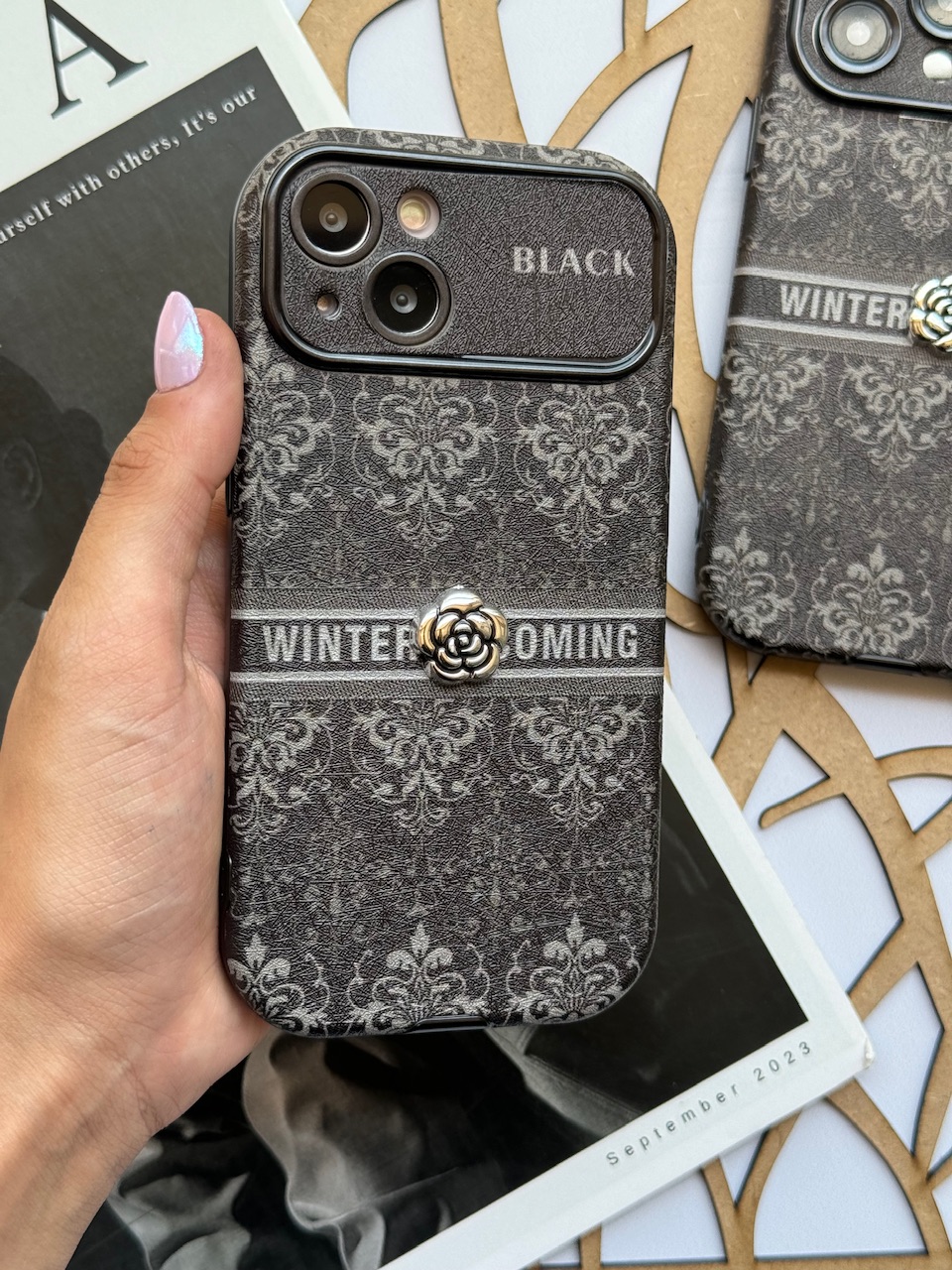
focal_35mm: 48
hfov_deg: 30.3
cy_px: 635
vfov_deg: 39.7
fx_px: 1760
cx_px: 476
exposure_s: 1/481
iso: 64
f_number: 1.78
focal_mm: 6.76
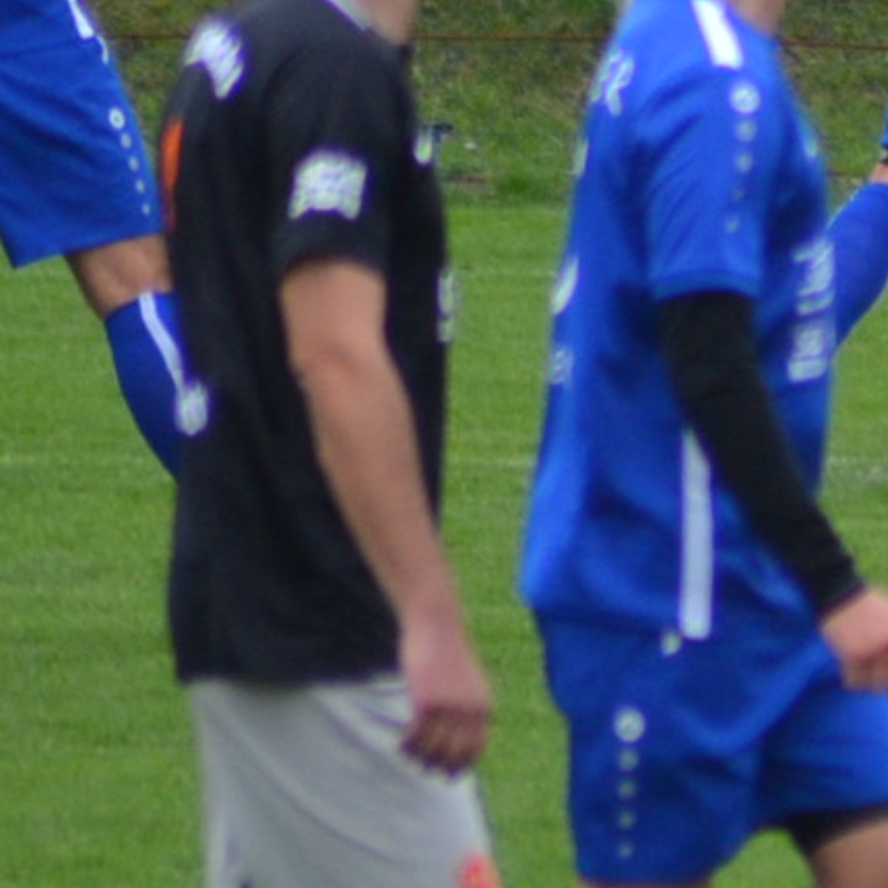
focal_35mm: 2050
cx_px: 1933
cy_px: -112
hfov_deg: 0.9
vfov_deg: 0.9
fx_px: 59497
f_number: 5.6
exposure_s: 1/500
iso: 640
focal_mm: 300
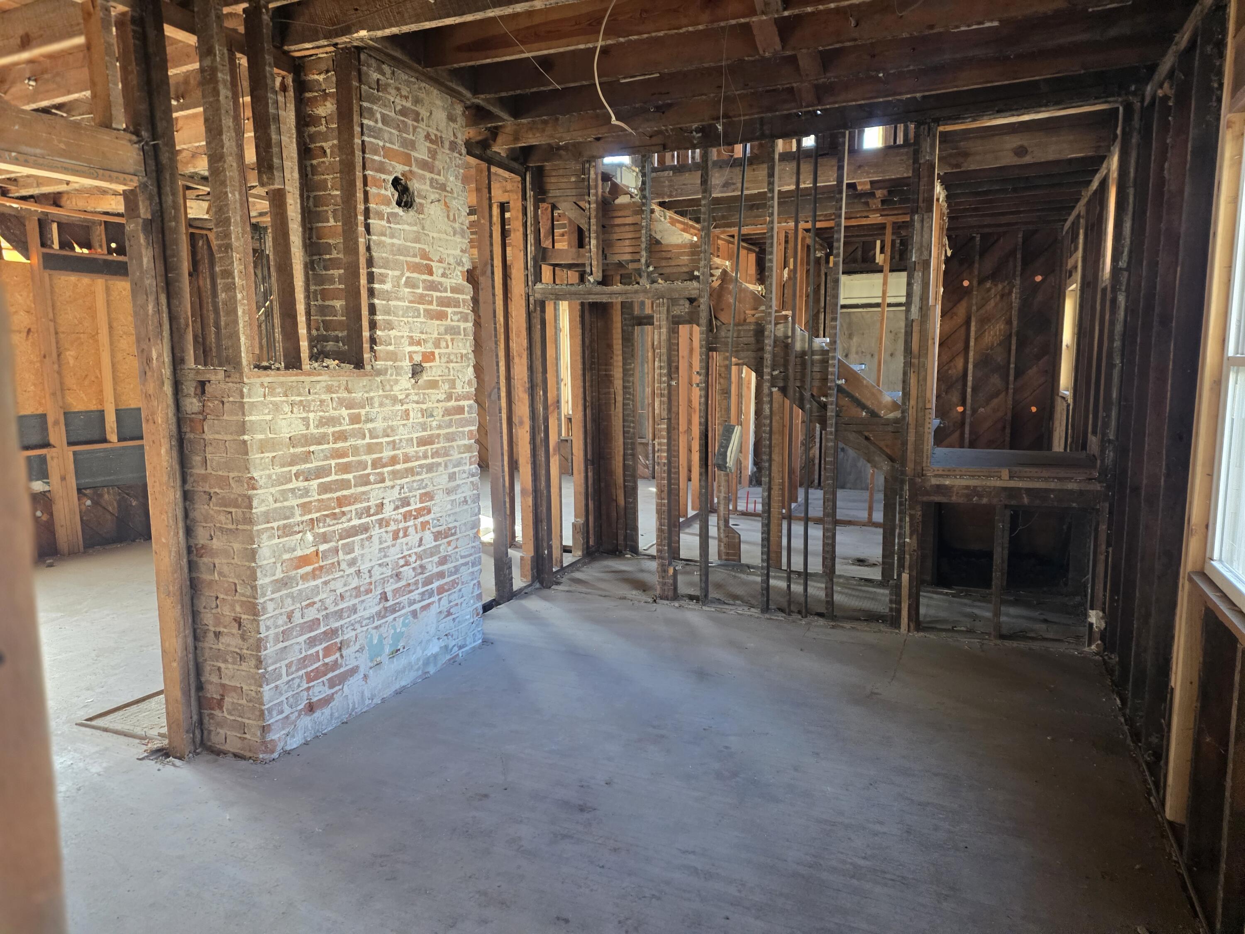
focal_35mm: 23
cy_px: 467
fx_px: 827
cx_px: 622
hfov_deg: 73.9
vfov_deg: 58.9
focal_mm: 6.25
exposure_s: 1/120
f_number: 1.7
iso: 640
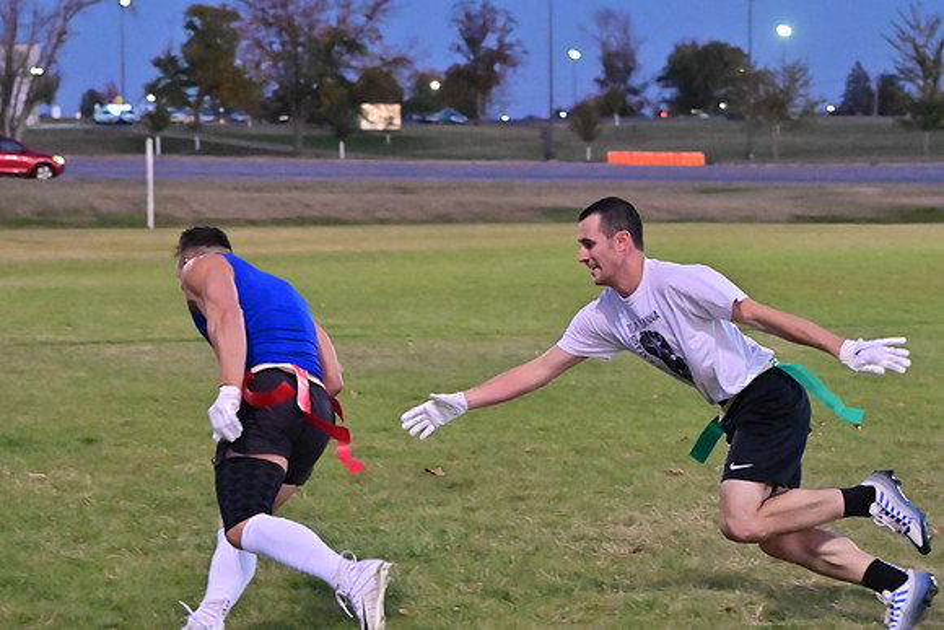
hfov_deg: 17.5
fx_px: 3069
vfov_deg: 11.7
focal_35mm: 117
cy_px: 315
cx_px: 472
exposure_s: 1/500
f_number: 4
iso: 6400
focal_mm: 78
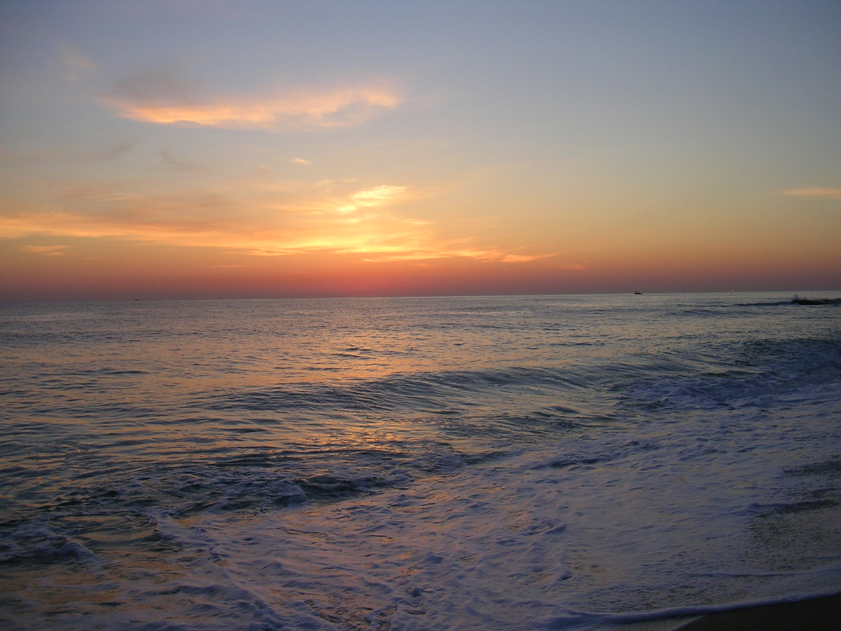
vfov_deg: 37.7
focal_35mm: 38
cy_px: 316
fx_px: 923
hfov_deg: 49.0
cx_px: 420
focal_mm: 5.8
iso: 50
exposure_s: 1/234
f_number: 2.8
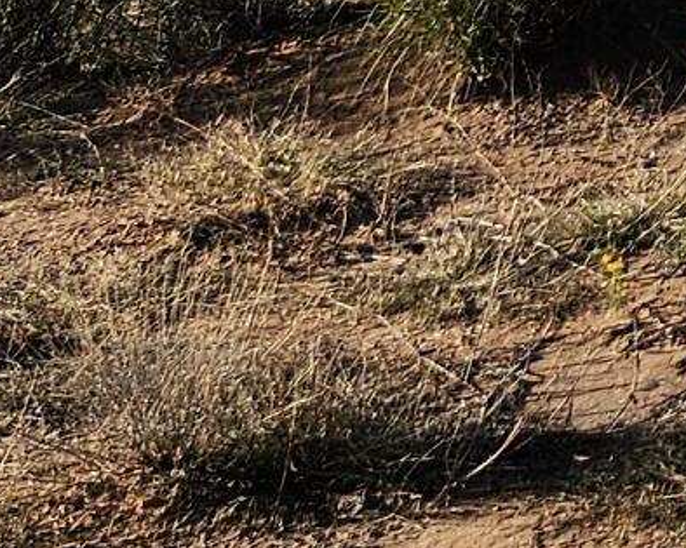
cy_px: -945
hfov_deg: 8.8
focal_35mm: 171
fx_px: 3471
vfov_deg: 8.1
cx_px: 2201
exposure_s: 1/1070
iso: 10
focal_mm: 6.3
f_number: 1.7
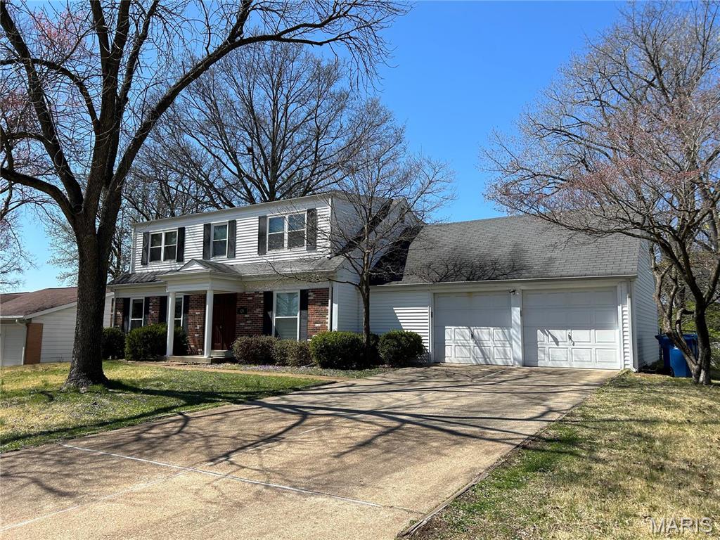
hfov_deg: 67.3
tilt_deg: +7.1
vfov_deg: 53.1
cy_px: 270
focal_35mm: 26
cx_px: 360
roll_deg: -0.4
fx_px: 541
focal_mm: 5.7
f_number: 1.5
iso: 50
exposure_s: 1/3460
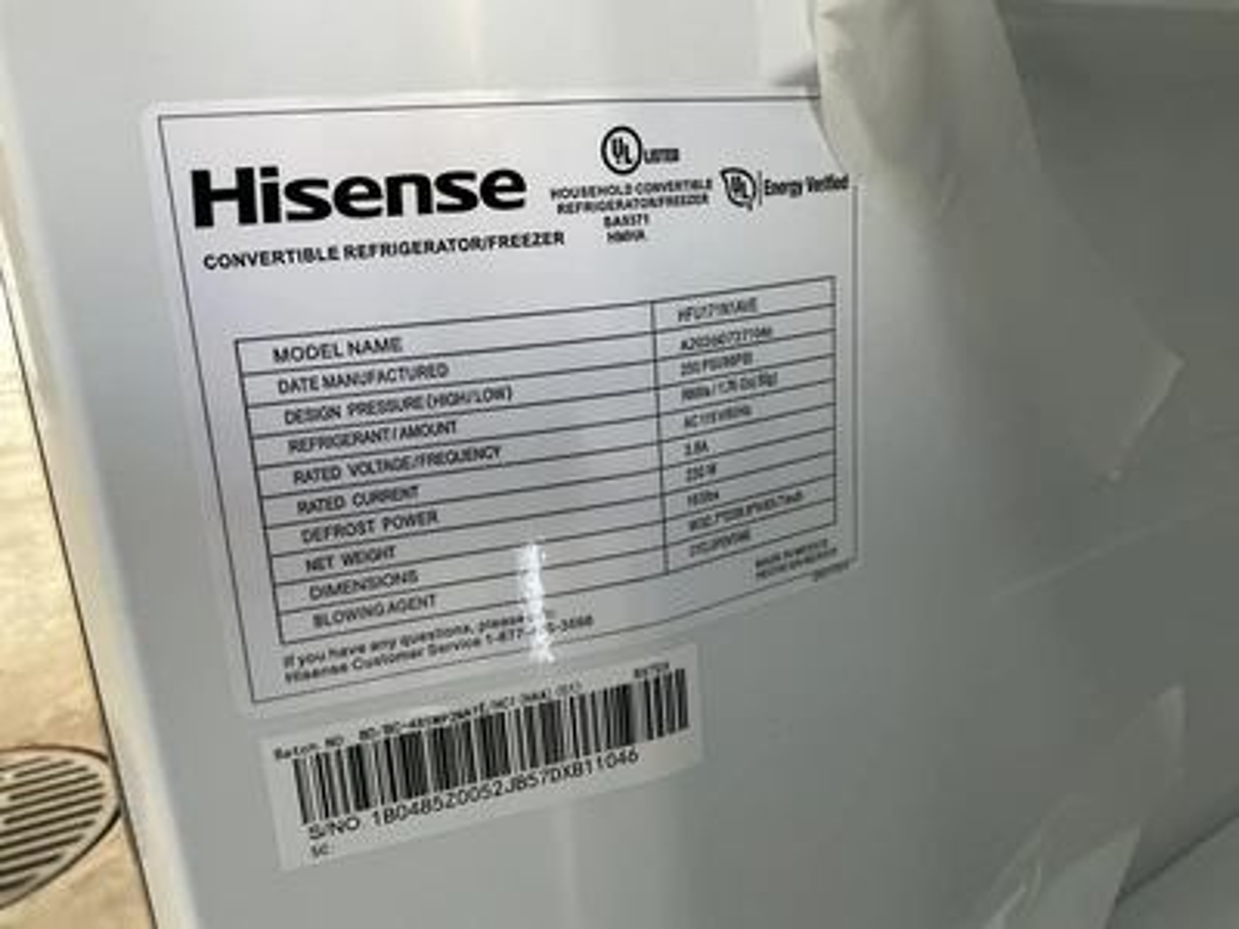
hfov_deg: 61.7
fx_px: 1038
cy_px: 464
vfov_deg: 48.2
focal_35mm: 29
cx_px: 620
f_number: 1.8
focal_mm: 3
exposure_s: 1/60
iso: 250
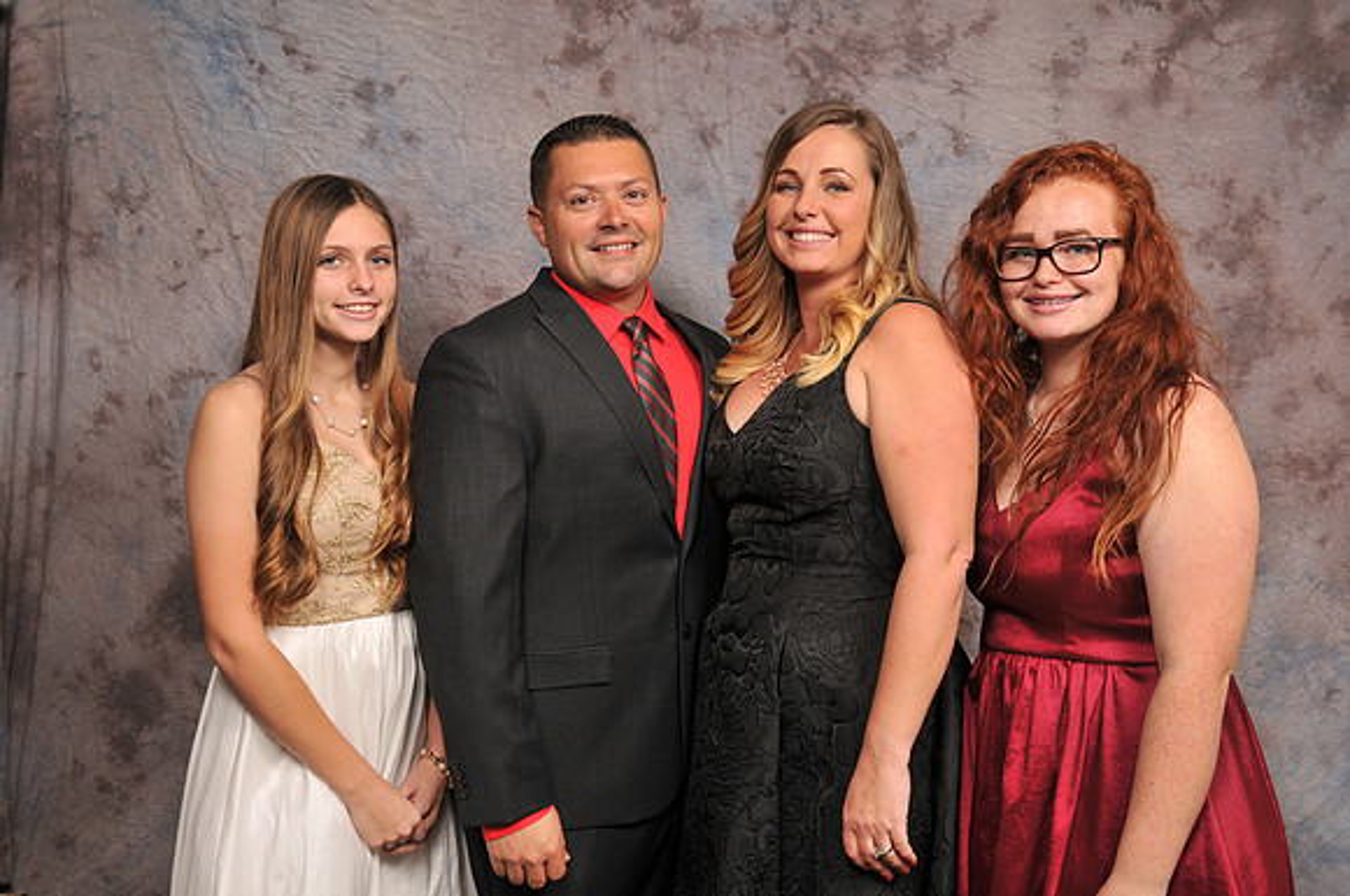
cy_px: 448
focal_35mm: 39
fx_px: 1460
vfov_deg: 34.1
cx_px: 675
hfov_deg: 49.6
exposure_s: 1/125
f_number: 5.6
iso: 200
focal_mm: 26
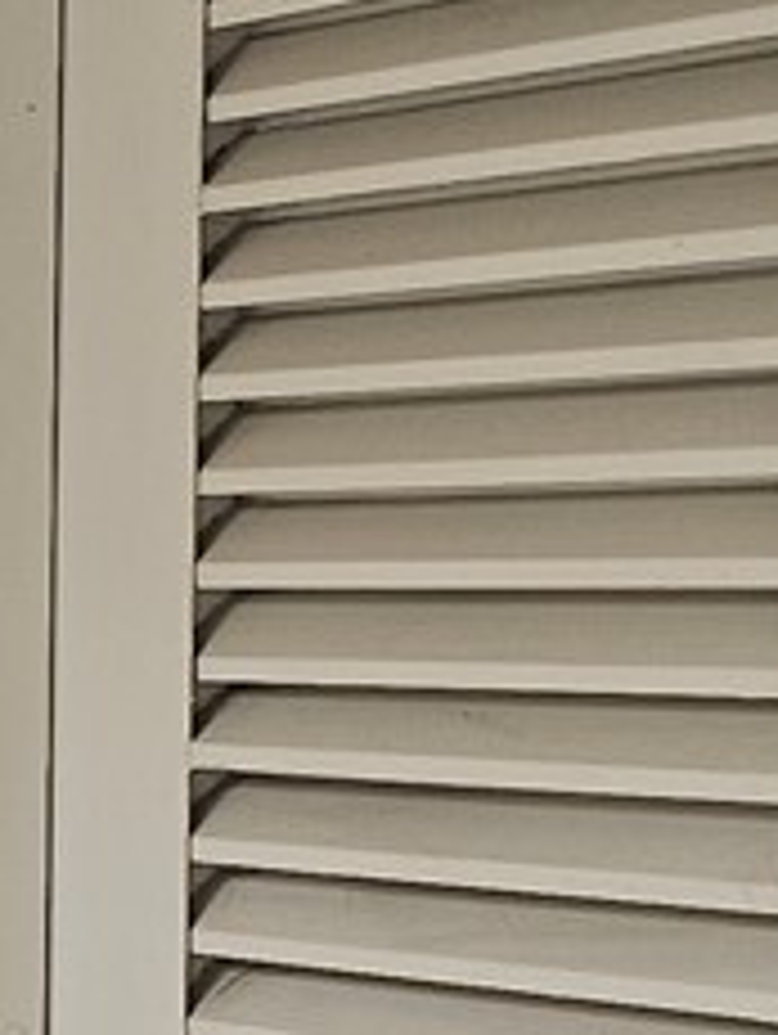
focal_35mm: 160
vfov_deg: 12.2
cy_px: 963
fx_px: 4786
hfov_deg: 8.3
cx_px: -1295
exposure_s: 1/60
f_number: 1.7
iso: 16
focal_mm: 6.3
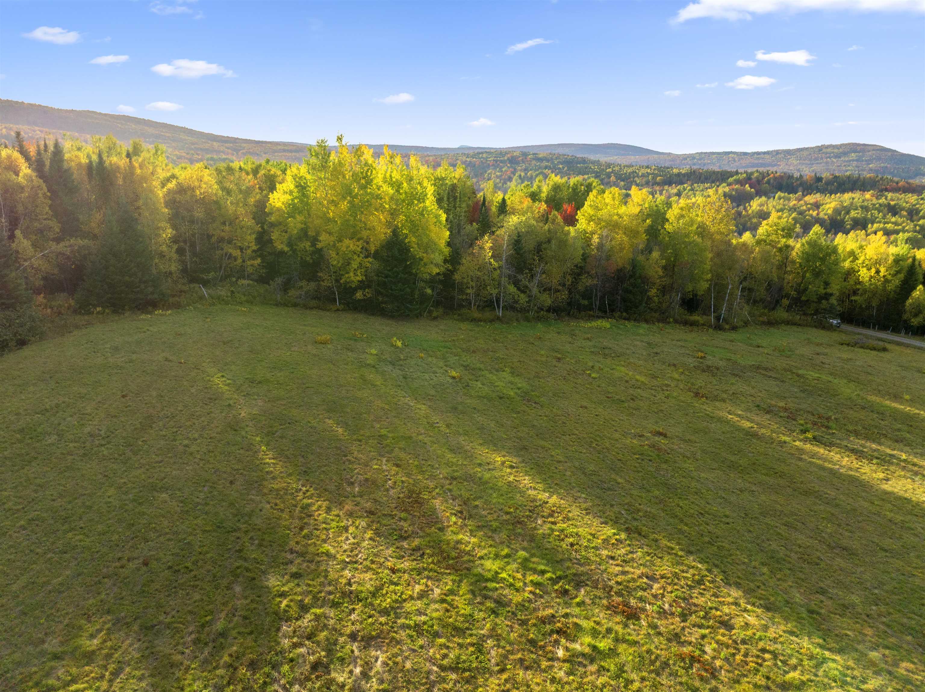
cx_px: 462
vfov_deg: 56.8
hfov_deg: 71.6
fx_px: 641
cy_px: 346
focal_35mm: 24
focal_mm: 12.29
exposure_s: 1/2500
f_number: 2.8
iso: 400
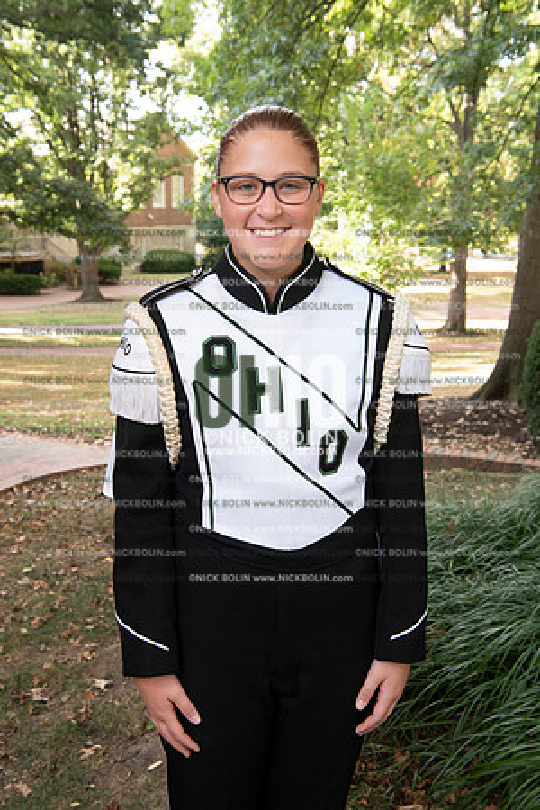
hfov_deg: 30.5
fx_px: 990
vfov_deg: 44.5
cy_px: 405
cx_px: 270
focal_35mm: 44
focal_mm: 44
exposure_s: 1/100
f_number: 8
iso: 800
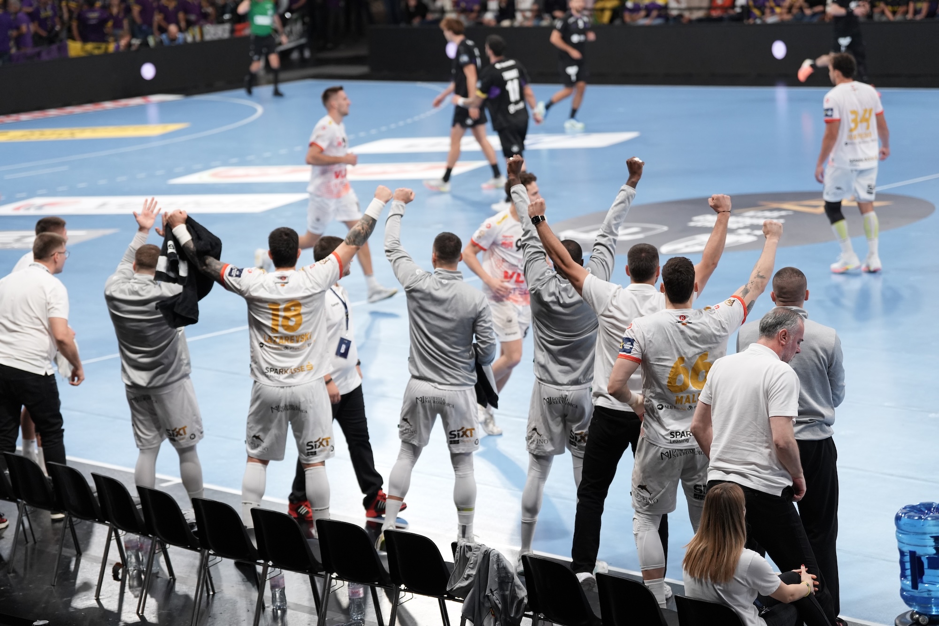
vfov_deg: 13.0
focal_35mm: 105
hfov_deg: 19.5
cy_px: 313
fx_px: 2738
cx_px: 470
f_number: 2.8
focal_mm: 105
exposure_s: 1/1000
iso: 2000
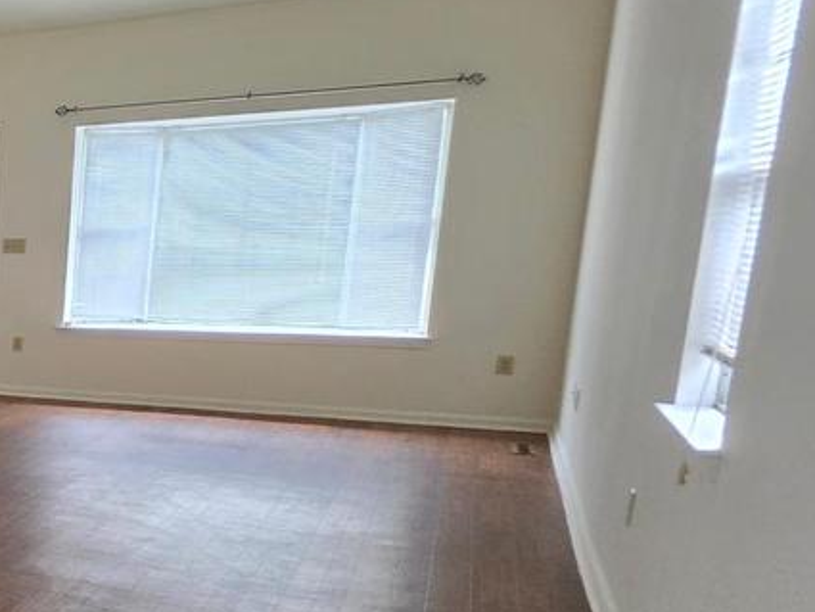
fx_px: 1036
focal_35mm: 44
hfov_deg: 24.7
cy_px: 460
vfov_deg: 32.3
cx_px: -558
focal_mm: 2.2
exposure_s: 1/120
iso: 200
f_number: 1.9
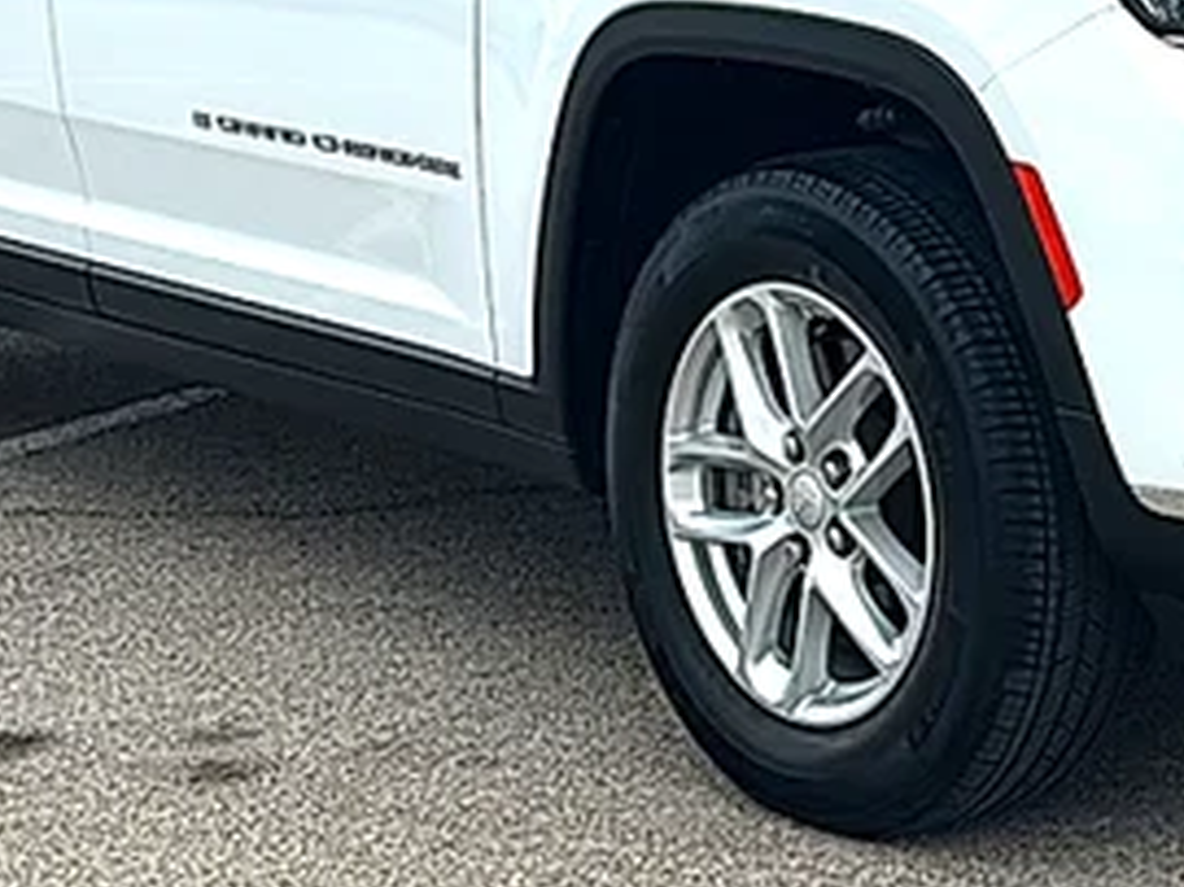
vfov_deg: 15.6
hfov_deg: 20.9
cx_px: 926
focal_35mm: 93
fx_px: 3180
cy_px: 7
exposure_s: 1/5051
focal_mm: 6.86
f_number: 1.78
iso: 80
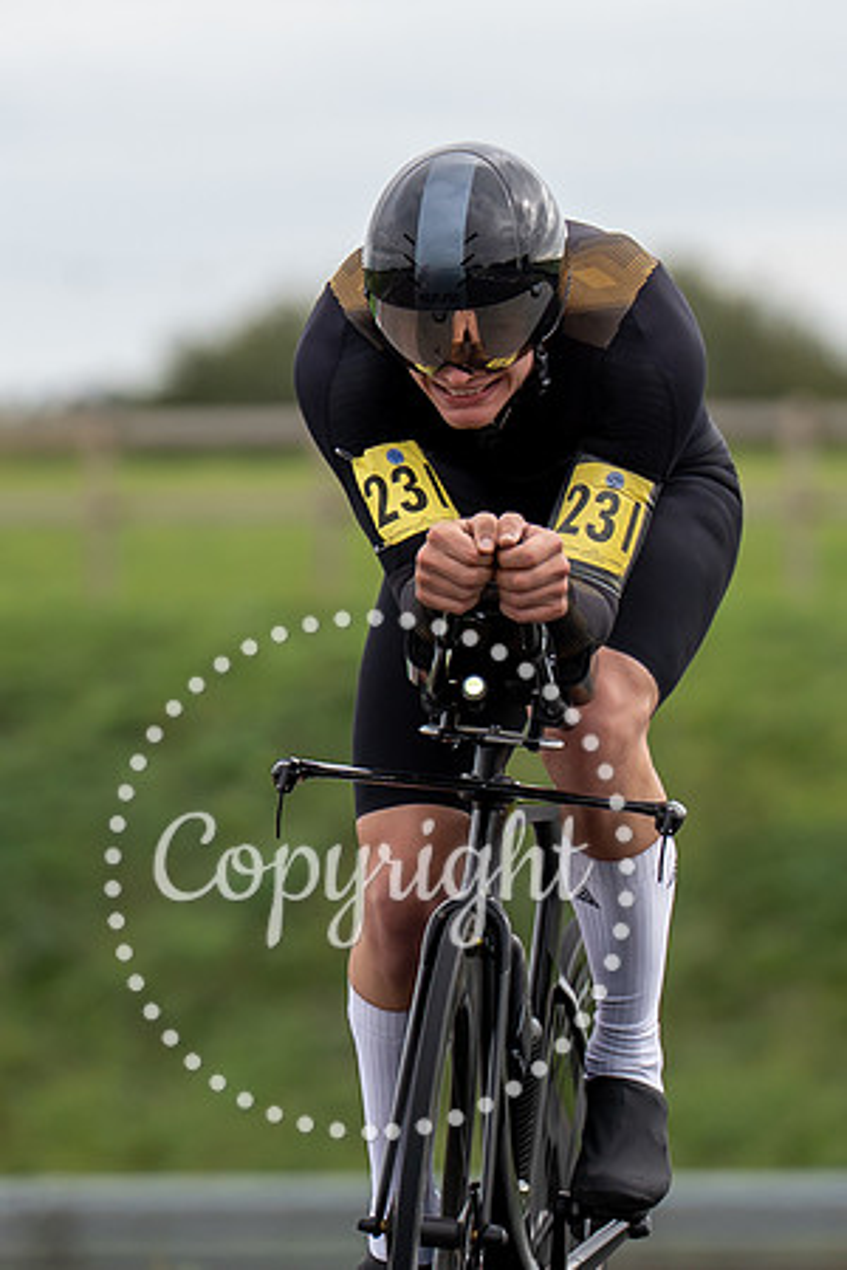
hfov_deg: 2.1
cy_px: 837
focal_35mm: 641
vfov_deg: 3.2
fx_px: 22609
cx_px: 384
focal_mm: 200
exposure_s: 1/1000
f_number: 3.5
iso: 125
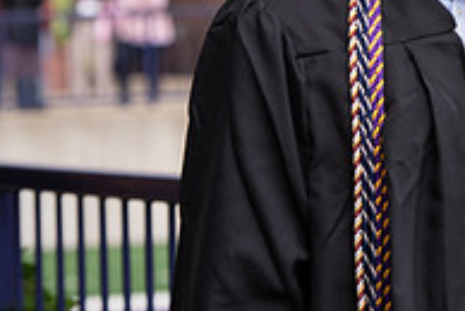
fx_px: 4825
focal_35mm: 373
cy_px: -78
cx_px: 455
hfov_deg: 5.5
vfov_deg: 3.7
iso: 200
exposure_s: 1/200
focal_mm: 125
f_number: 5.6
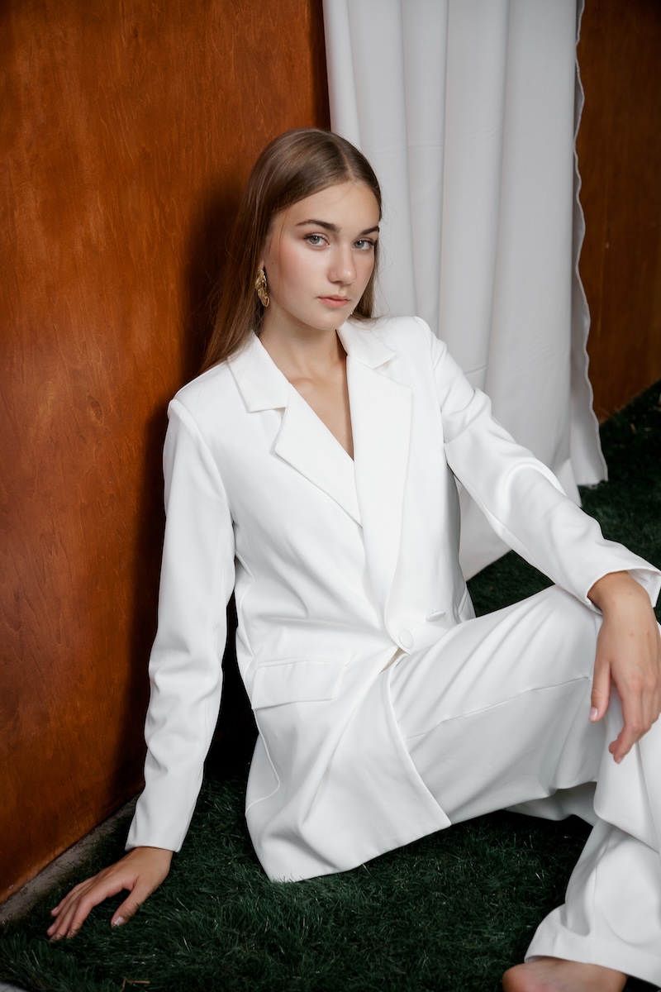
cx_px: 330
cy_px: 496
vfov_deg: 43.9
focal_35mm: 45
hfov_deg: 30.1
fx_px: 1231
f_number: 2.8
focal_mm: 29.8
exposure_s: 1/125
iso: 320
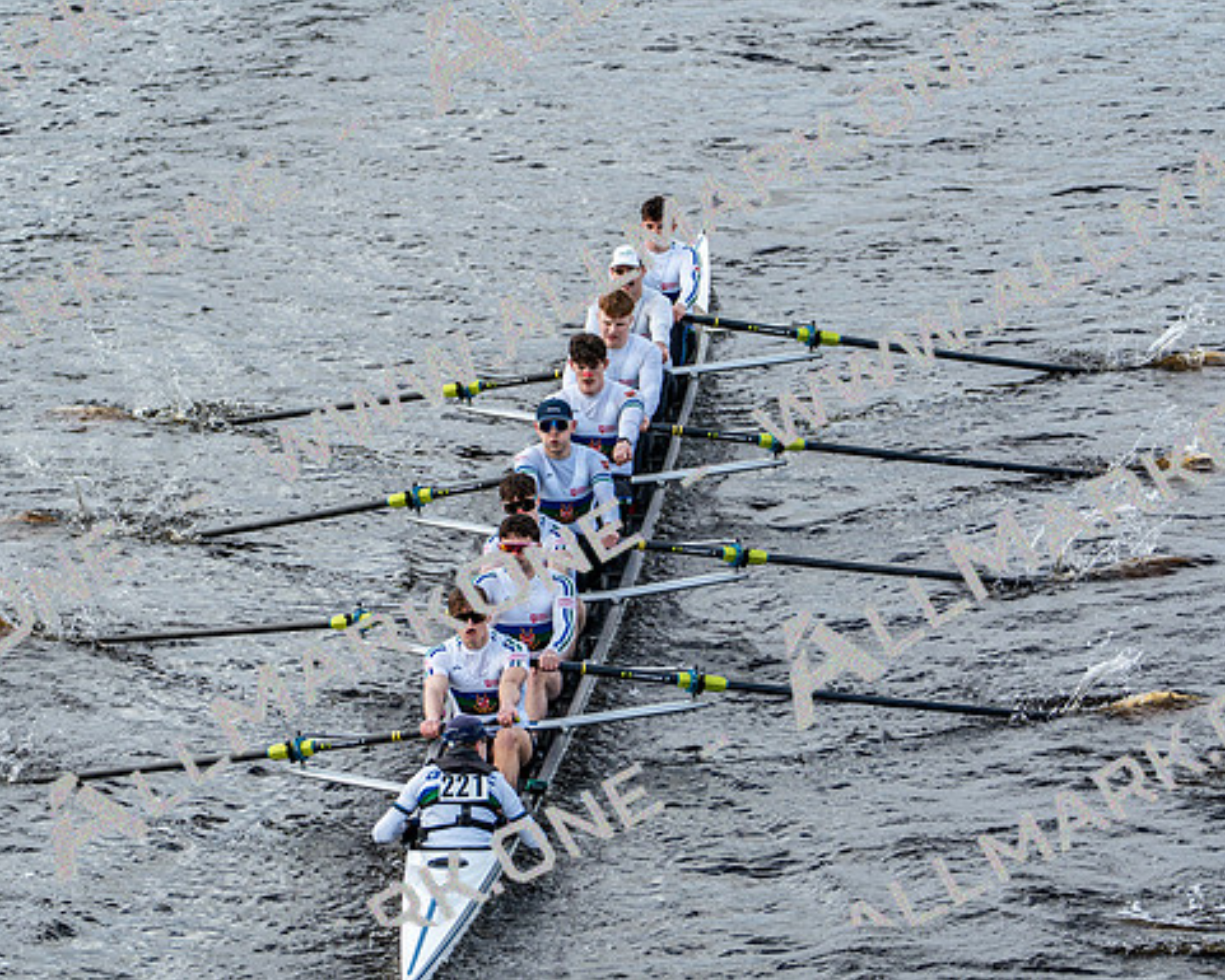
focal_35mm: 350
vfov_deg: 4.4
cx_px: 565
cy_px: 490
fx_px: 12692
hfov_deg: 5.5
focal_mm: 309
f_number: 6.3
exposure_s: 1/1250
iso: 500
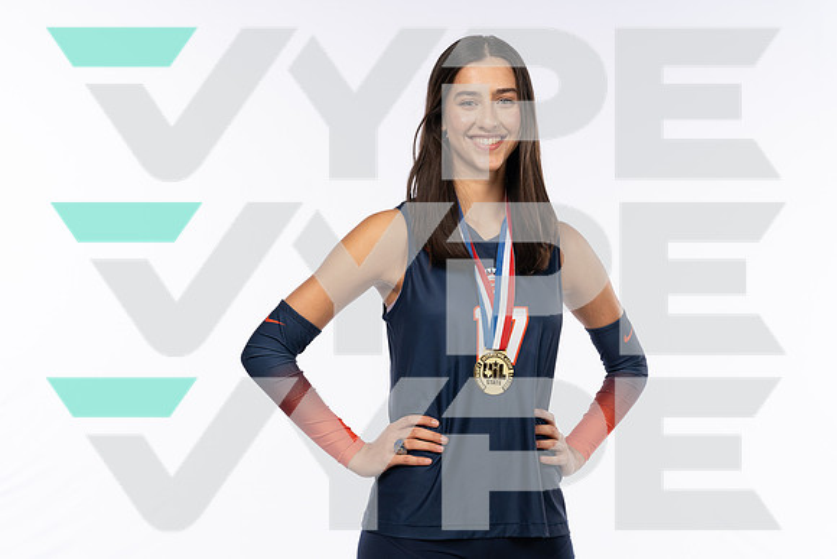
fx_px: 1419
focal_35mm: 61
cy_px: 280
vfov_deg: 22.3
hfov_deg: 32.9
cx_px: 418
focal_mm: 61
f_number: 7.1
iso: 200
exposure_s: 1/250
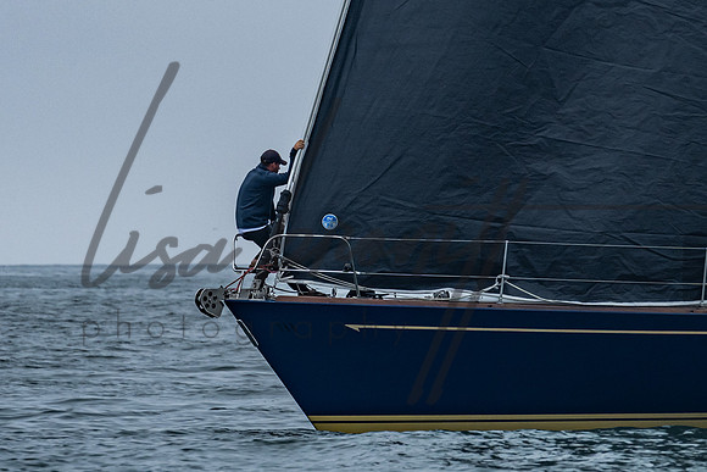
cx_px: 299
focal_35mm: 507
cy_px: 138
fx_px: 9957
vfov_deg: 2.7
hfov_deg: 4.1
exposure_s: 1/2000
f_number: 6.3
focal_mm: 200
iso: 320
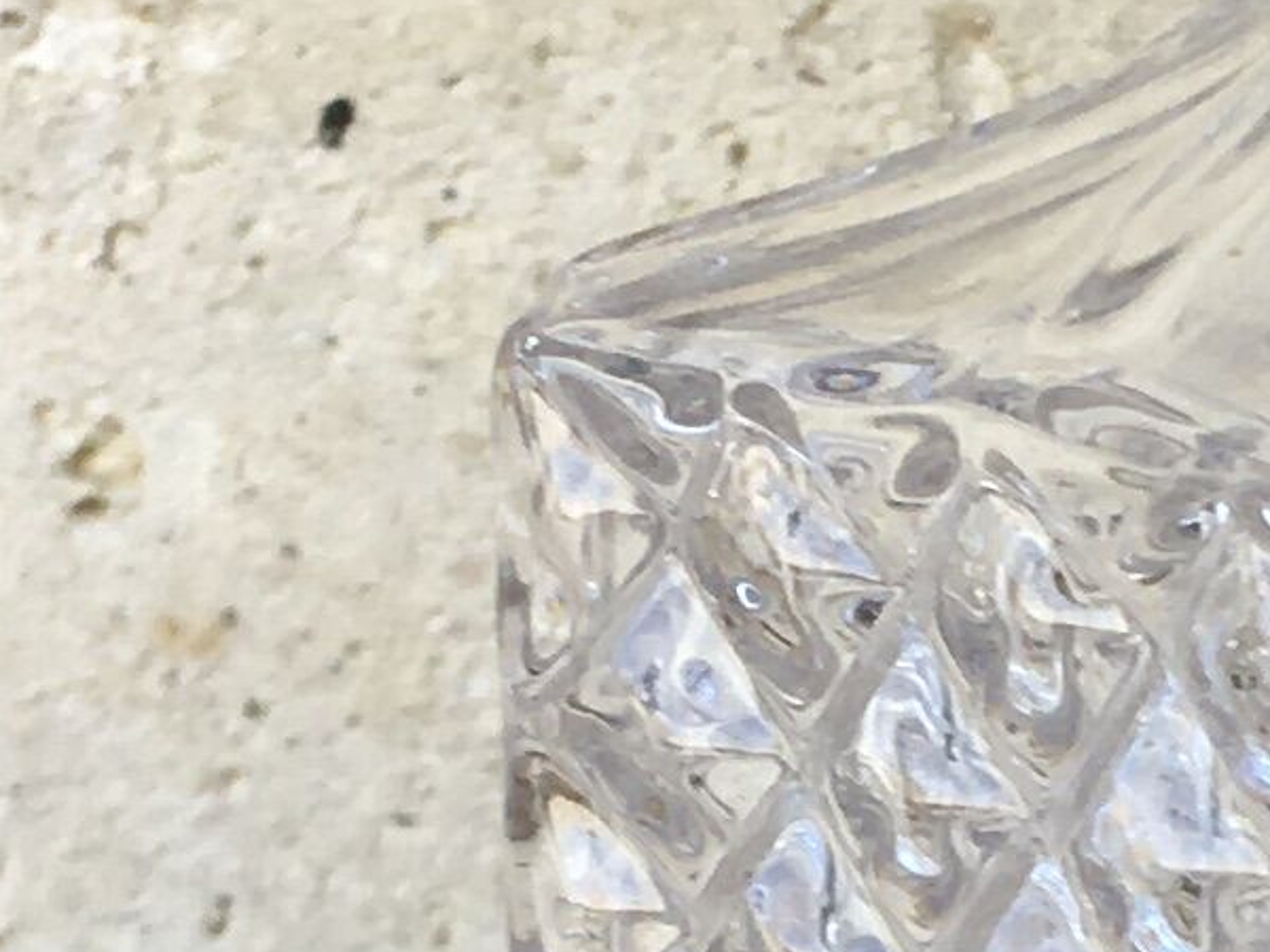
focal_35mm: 195
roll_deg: +0.1
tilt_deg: -15.2
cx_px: 1405
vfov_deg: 7.5
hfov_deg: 10.0
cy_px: 1295
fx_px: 7154
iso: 25
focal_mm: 4.15
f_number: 2.2
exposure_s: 1/113
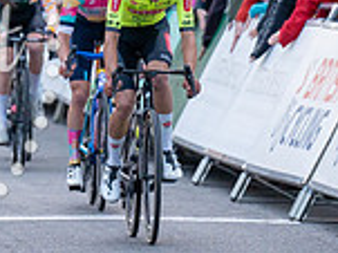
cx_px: 197
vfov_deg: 2.2
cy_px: -66
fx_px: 6537
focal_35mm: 670
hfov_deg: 3.0
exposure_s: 1/1000
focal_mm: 173
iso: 3200
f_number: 2.8
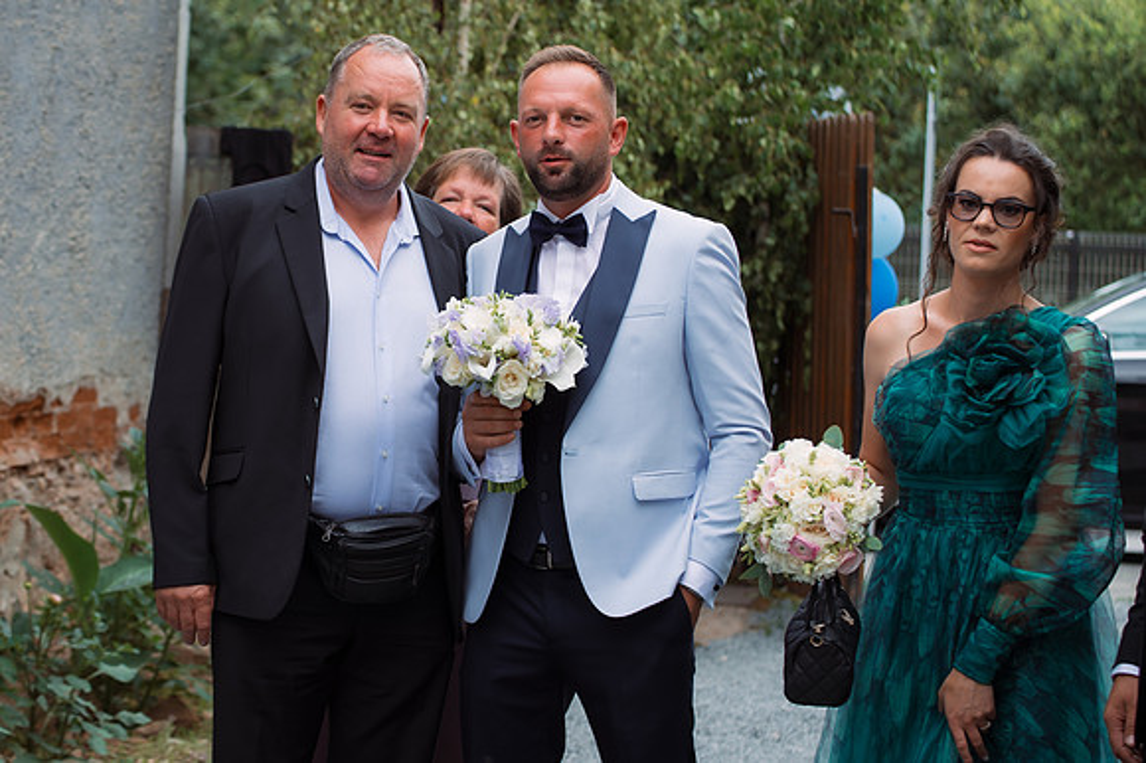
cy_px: 298
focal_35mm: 90
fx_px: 2852
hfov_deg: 22.7
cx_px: 535
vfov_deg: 15.2
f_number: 4
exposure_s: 1/320
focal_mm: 70
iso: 200
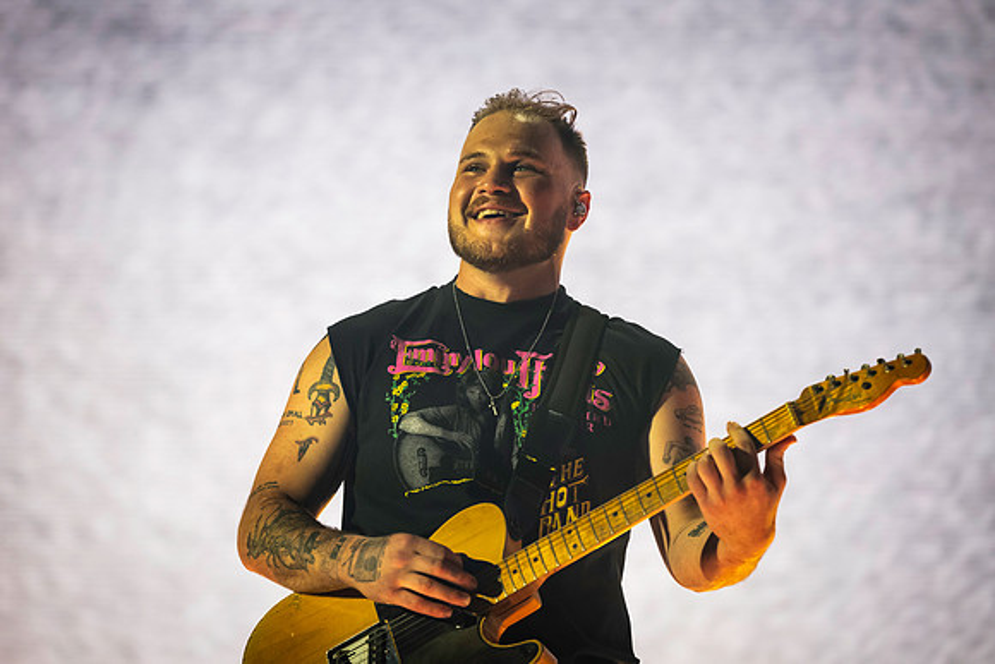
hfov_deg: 12.9
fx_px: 4396
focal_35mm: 159
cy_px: 273
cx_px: 409
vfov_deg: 8.6
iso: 2500
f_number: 2.8
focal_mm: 135
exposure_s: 1/500
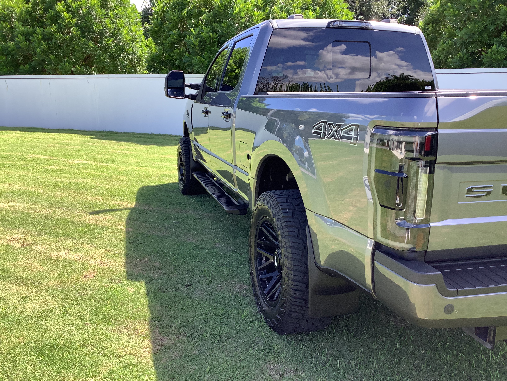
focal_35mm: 31
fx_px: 454
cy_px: 190
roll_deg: -0.6
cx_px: 254
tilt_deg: -13.1
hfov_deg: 58.4
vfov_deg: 45.4
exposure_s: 1/284
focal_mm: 3.3
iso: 25
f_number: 2.4
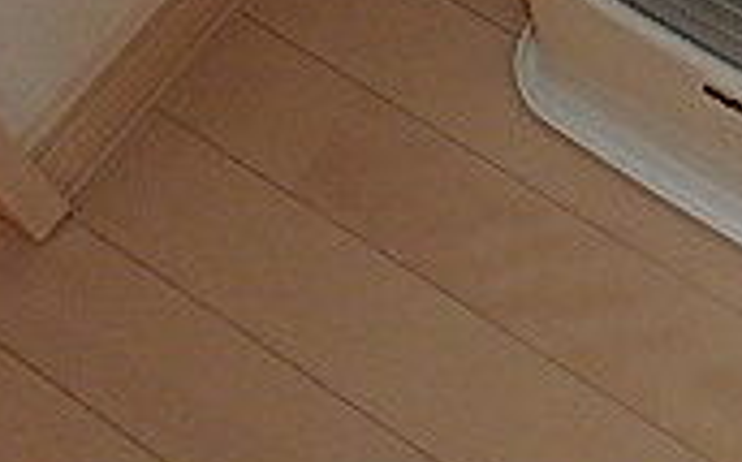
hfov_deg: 23.2
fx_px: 1676
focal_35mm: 83
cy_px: -302
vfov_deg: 14.3
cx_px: 850
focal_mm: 3.7
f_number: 3.5
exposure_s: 1/30
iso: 400
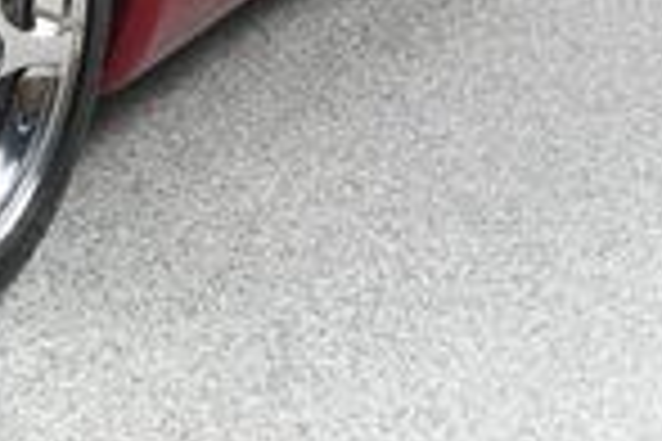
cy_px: -351
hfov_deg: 12.4
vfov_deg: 8.4
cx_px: -347
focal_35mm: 157
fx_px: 2887
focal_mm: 24
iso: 100
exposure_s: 1/160
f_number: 8
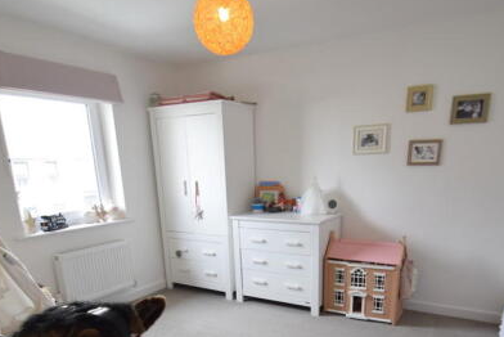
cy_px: 272
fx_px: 350
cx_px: 278
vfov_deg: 48.3
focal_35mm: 25
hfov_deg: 71.3
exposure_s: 1/60
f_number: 4
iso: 800
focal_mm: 10
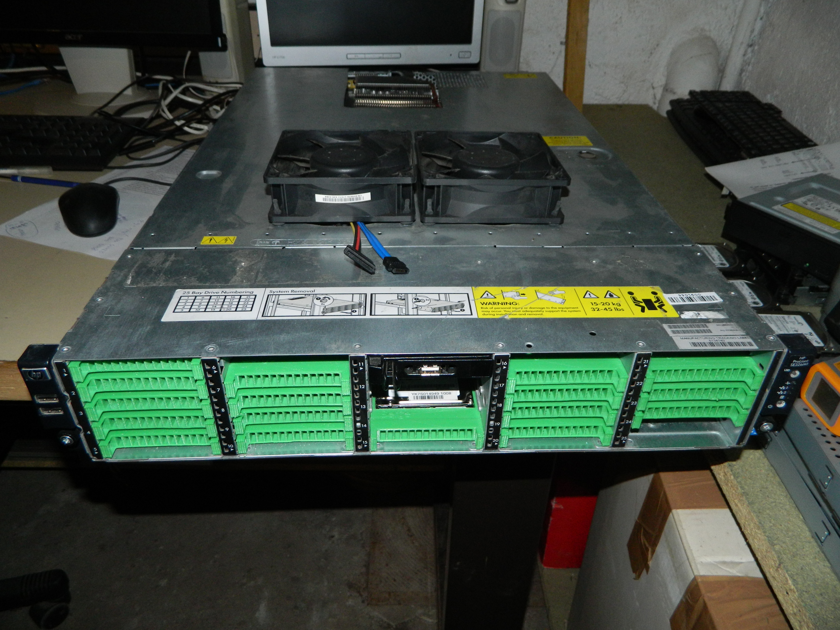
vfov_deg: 54.9
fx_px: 607
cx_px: 420
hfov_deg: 69.4
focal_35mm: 25
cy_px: 315
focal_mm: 4.5
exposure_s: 1/30
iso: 200
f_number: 3.1
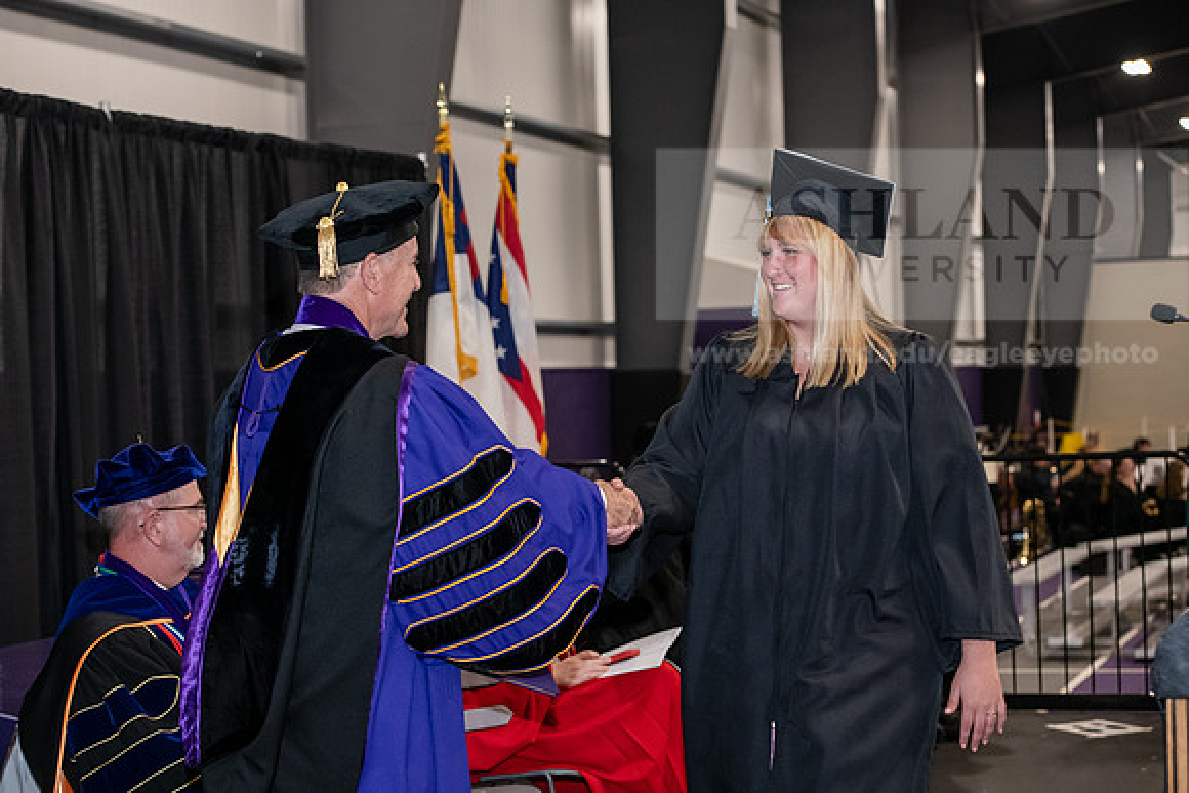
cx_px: 594
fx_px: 2312
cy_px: 396
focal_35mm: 70
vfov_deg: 19.5
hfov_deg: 28.8
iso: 2500
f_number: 5
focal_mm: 70
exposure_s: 1/200
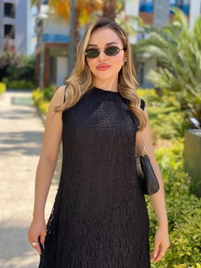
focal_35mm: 52
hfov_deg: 28.0
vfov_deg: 36.8
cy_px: 134
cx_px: 100
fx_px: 402
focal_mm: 6
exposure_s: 1/396
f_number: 2
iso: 20
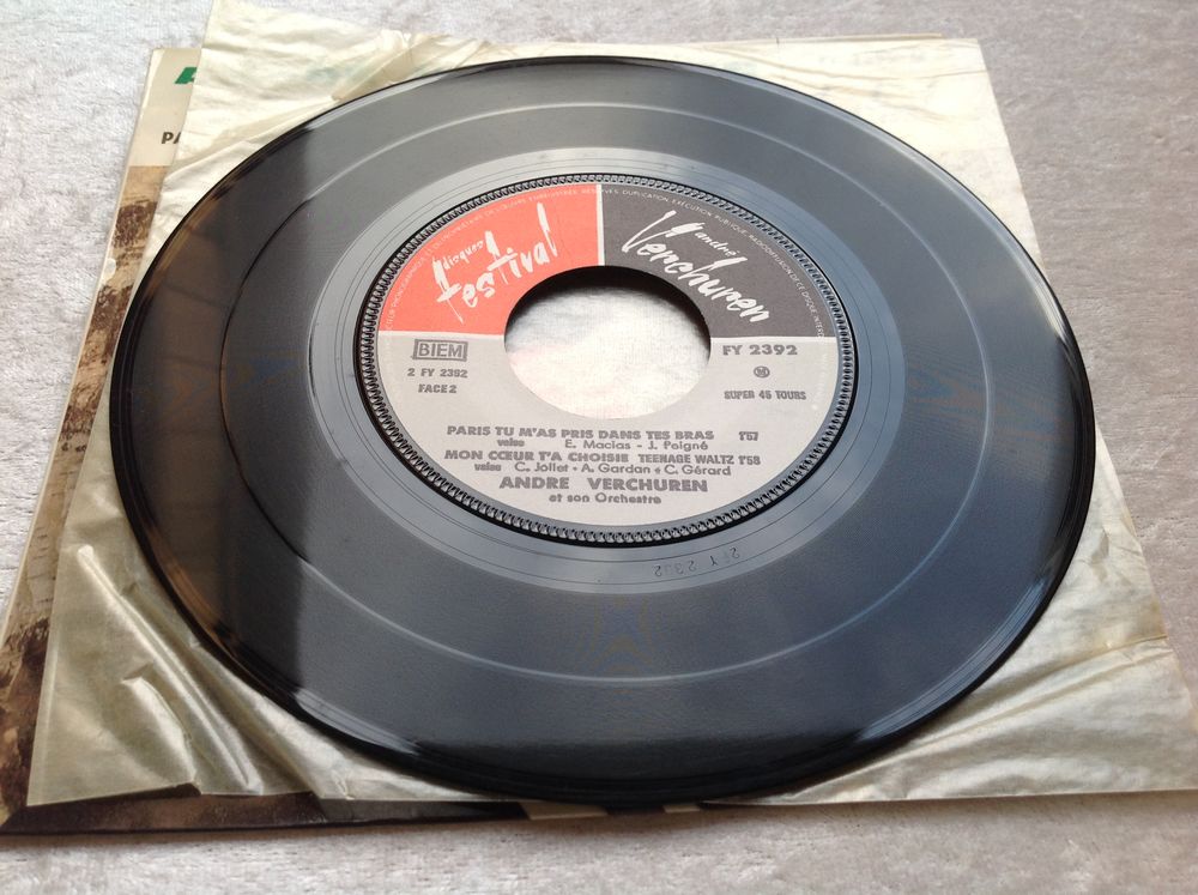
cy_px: 448
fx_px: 1210
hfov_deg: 52.7
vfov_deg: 40.6
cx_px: 599
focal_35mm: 35
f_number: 2.4
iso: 50
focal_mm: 4.28
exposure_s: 1/120
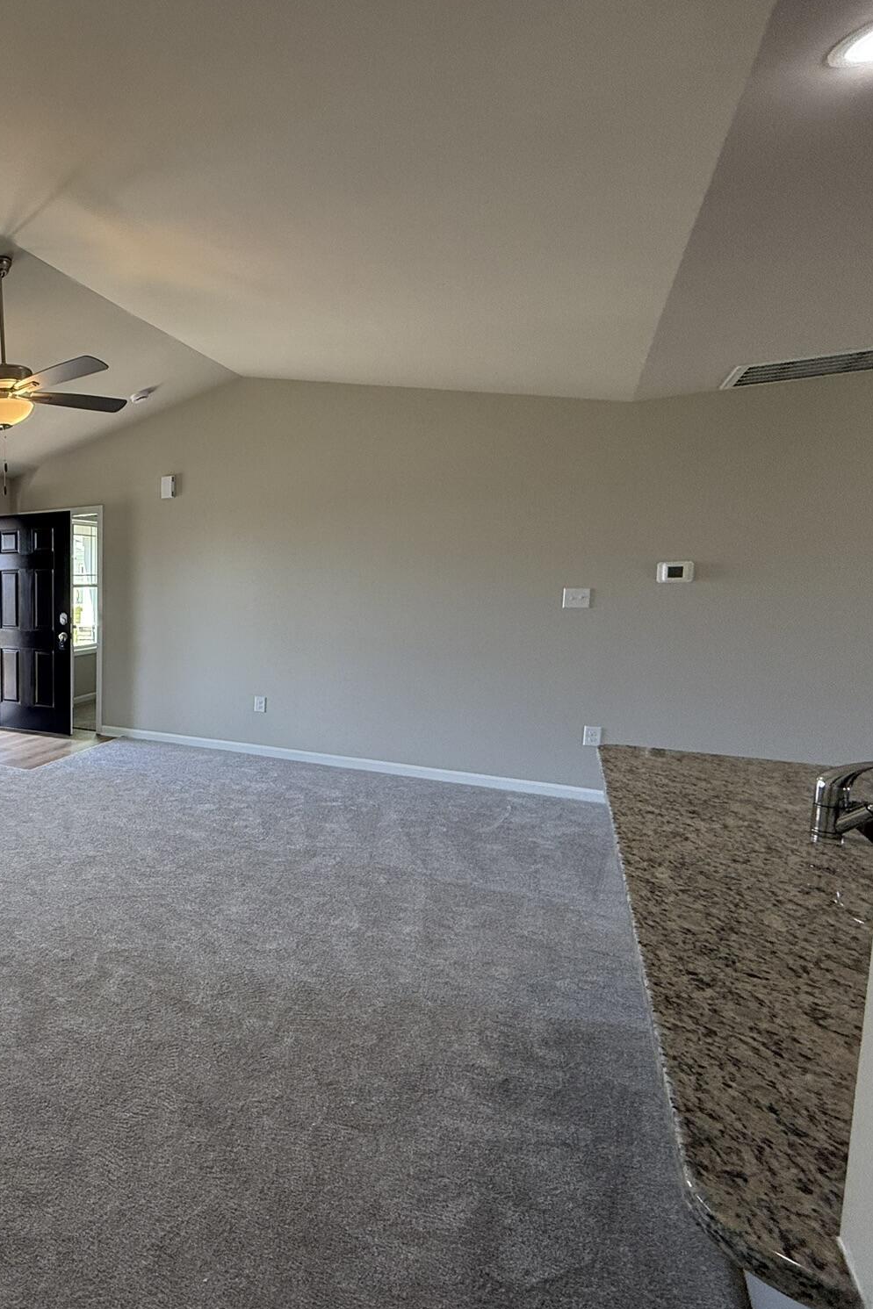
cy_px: 653
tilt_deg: -4.9
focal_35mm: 20
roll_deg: +1.1
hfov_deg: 49.2
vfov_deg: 84.0
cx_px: -21
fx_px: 727
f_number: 2.2
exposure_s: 1/136
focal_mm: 2.22
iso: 64
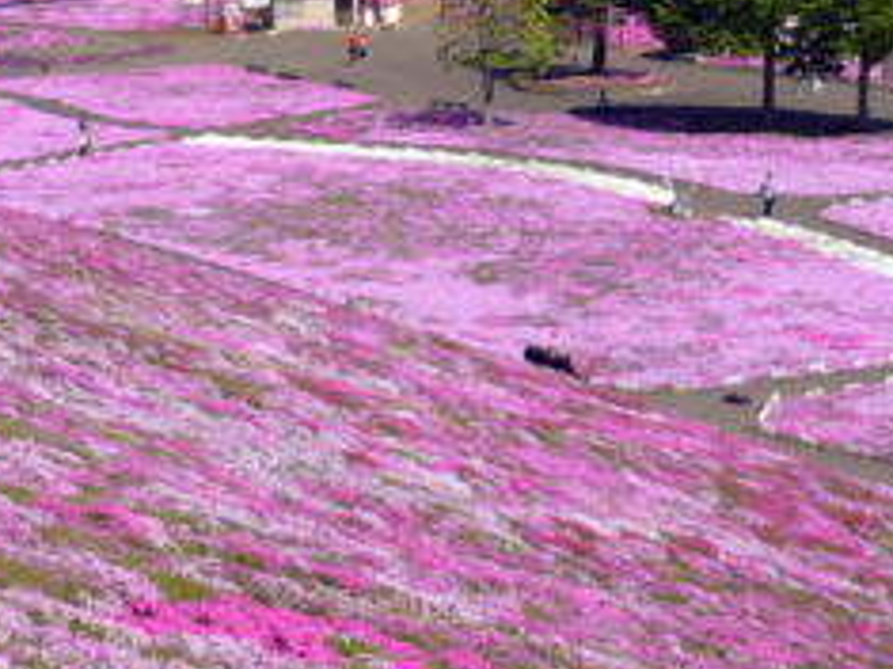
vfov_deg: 14.8
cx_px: 600
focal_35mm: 97
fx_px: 2501
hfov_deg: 20.2
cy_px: -87
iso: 100
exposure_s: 1/200
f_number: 8
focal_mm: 6.3
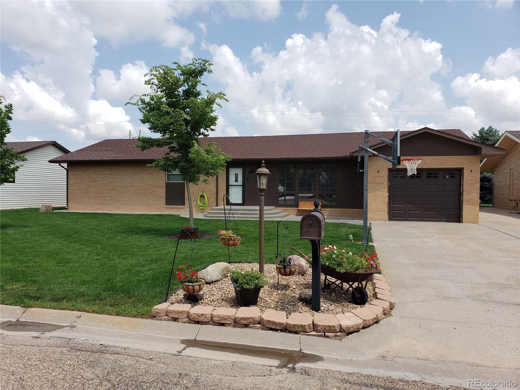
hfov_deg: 67.3
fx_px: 391
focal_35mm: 26
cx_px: 260
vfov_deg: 53.1
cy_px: 195
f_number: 2.4
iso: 50
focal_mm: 4.3
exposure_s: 1/1319
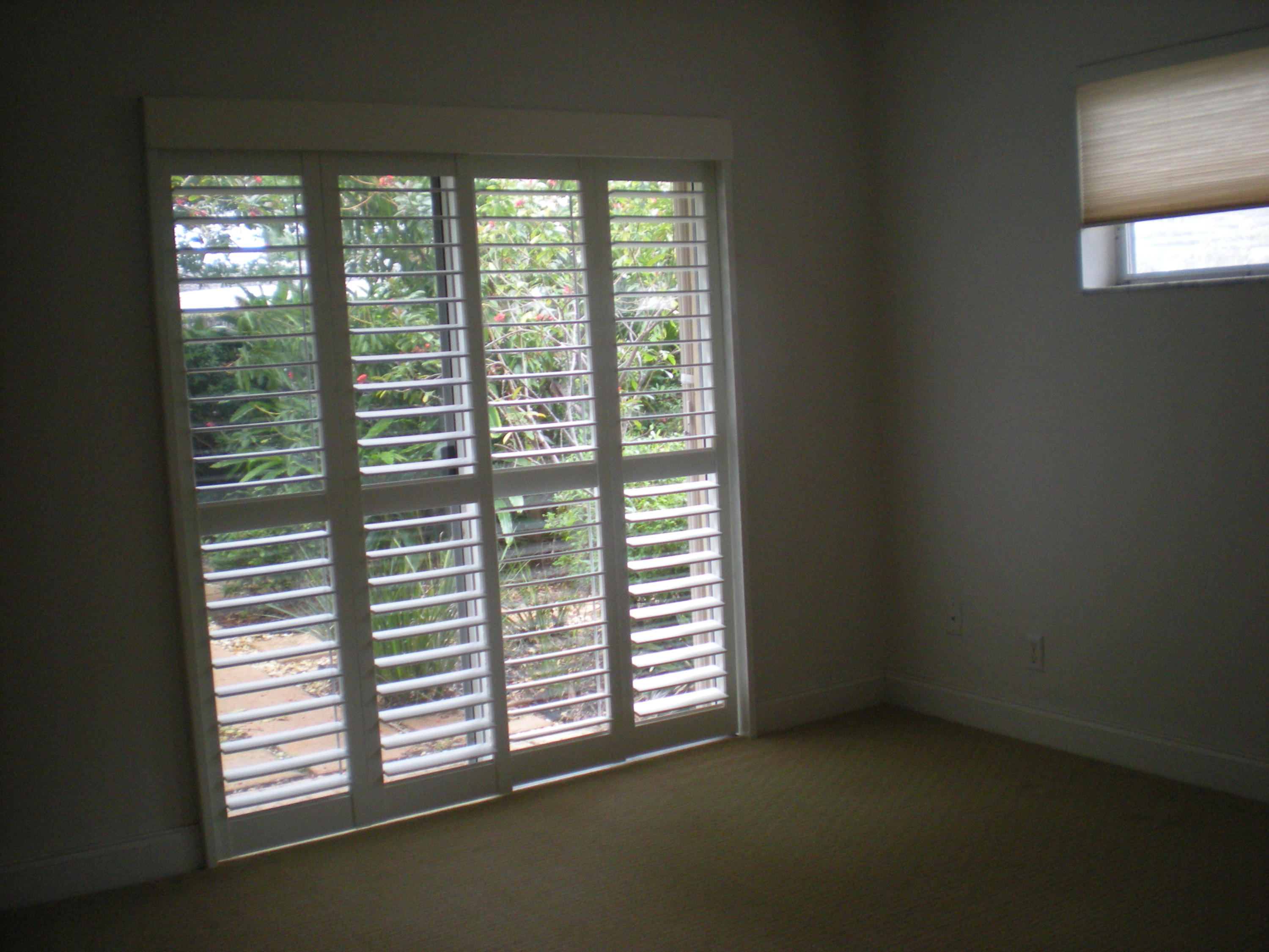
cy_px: 476
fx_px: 1393
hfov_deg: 49.0
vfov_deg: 37.7
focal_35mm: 38
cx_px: 634
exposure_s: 1/42
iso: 200
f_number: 3.1
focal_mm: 6.3
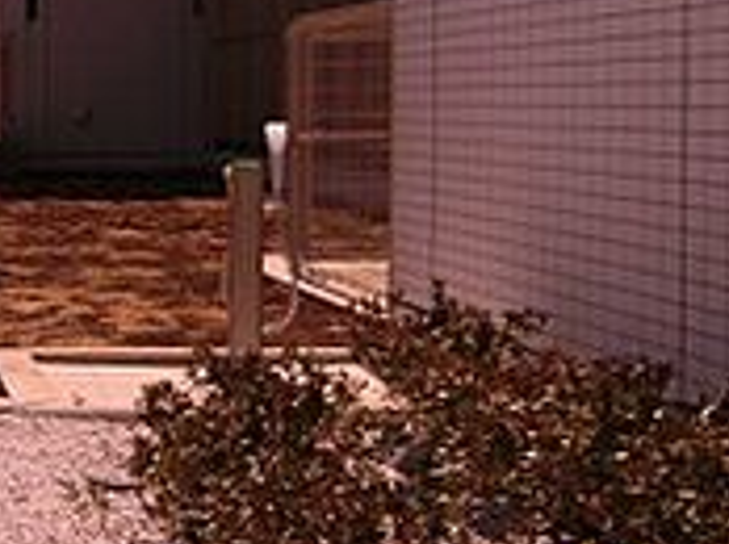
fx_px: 1935
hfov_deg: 17.9
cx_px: -511
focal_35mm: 92
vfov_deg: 16.0
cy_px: 203
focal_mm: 4.5
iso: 80
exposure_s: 1/500
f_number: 7
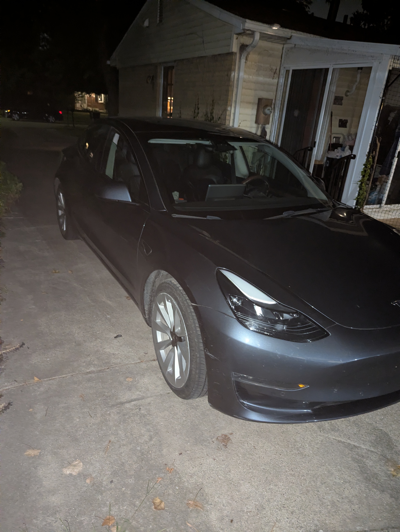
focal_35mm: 24
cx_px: 200
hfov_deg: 56.9
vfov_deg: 71.5
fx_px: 369
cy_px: 266
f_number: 1.85
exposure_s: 1/14.9
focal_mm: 6.81
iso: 3827
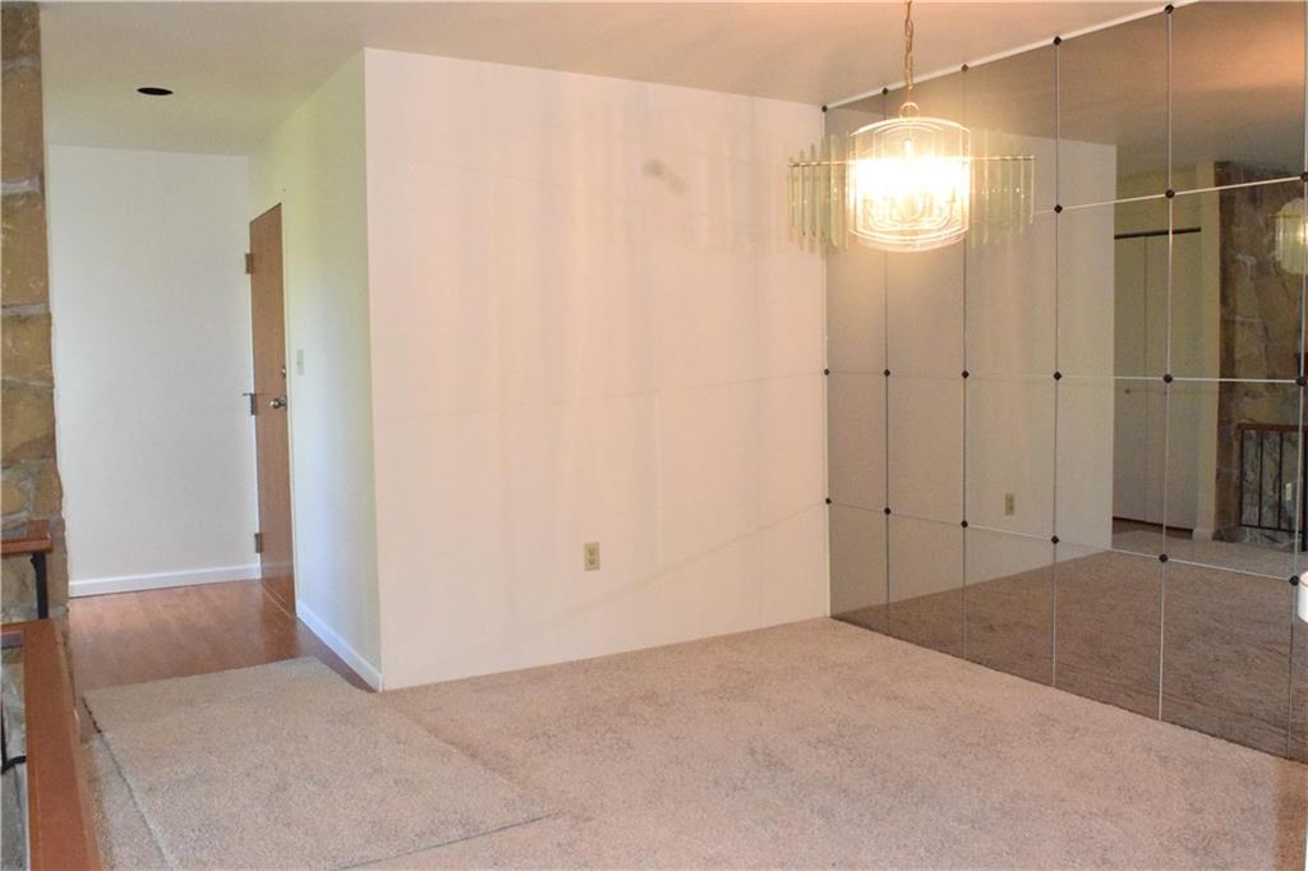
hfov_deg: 61.9
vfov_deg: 43.6
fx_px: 1090
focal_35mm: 30
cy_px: 436
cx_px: 654
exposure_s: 1/200
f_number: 11
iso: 12800
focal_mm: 20
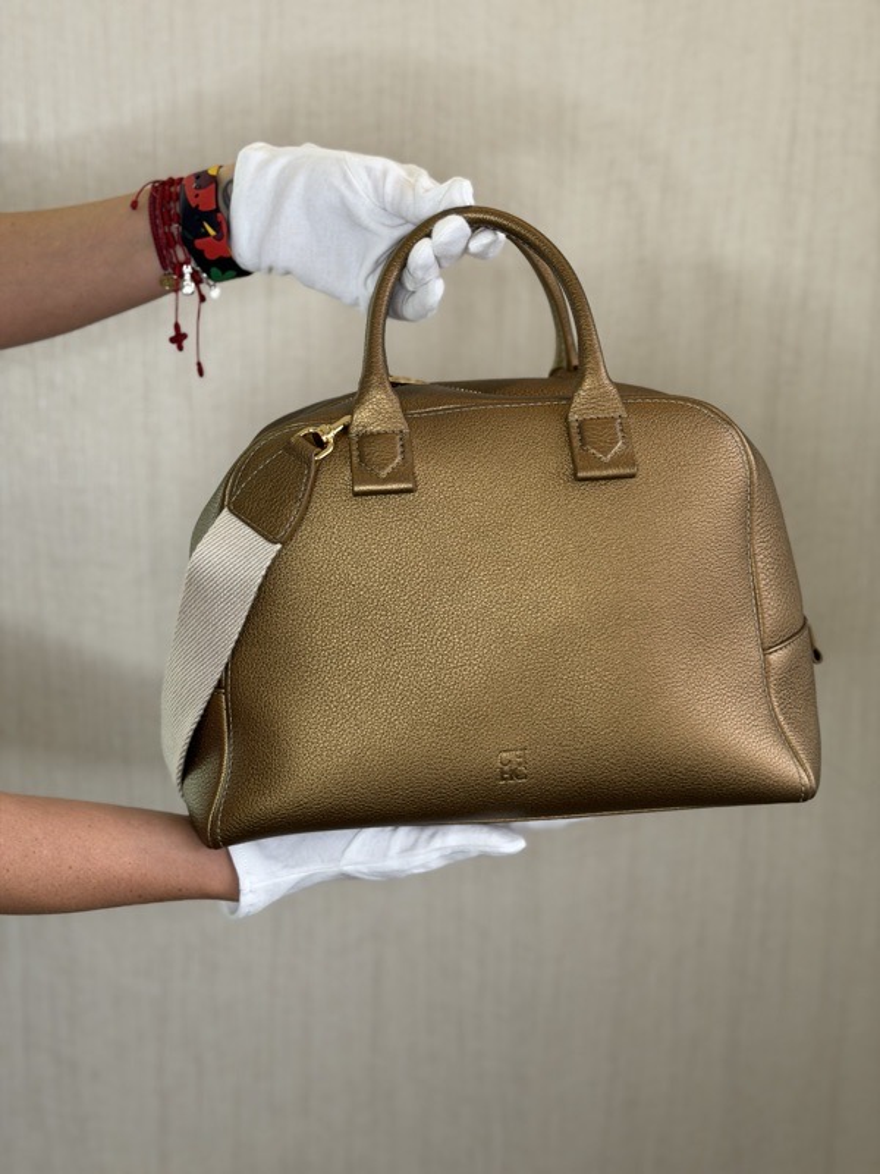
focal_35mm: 48
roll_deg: -2.0
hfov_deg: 30.3
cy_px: 587
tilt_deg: -13.9
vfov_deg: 39.7
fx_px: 1627
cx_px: 440
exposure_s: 1/60
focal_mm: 6.76
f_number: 1.78
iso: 200
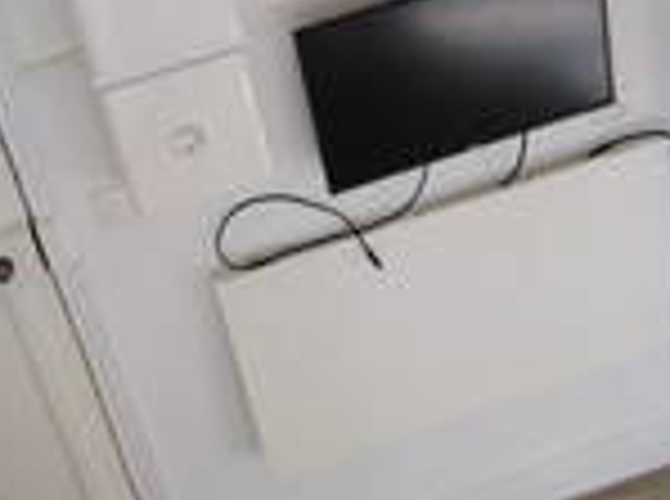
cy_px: 104
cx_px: 283
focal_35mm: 63
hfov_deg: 30.7
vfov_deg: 22.9
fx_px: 1216
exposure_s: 1/40
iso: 110
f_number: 2.2
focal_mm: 3.46
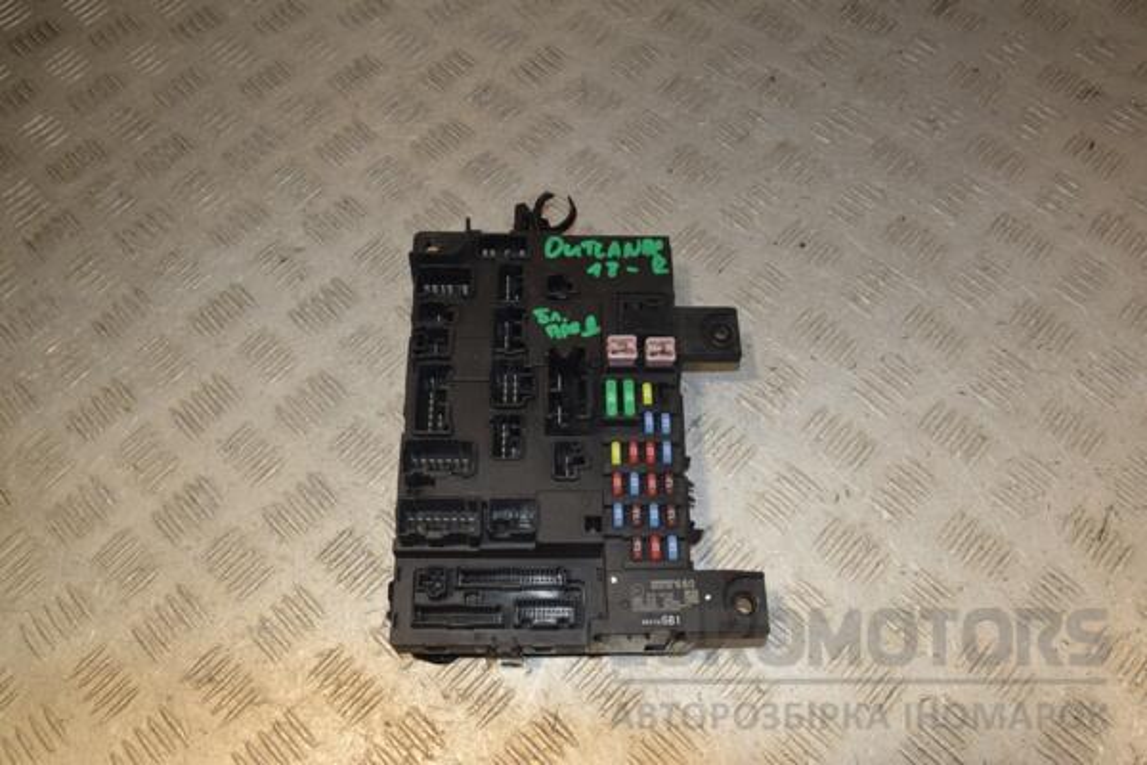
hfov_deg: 67.4
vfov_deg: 47.9
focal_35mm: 27
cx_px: 574
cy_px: 382
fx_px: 860
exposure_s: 1/200
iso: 800
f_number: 9
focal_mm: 18
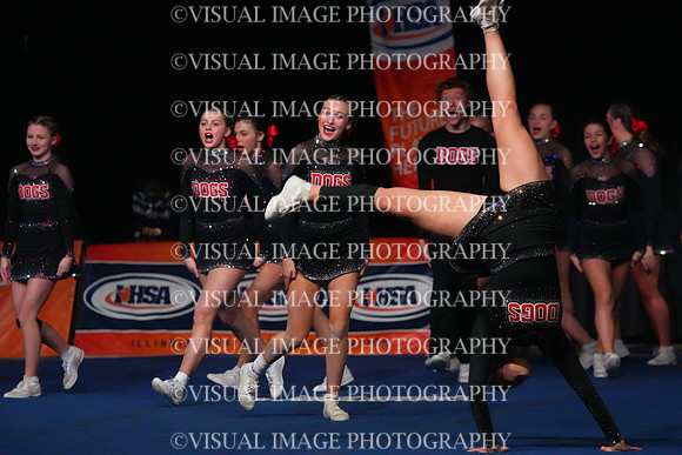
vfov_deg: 5.9
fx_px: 4453
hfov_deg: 8.8
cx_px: 341
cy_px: 228
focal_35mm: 235
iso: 16000
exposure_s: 1/1250
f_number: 5.6
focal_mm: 235
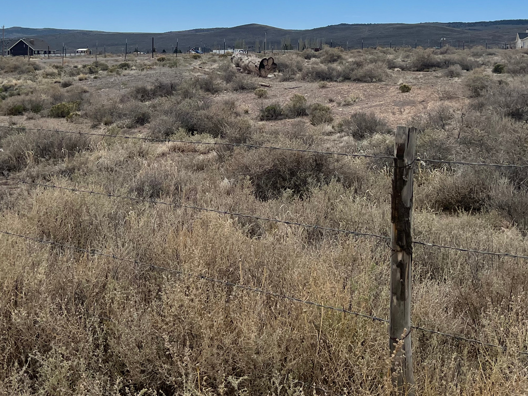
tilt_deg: +0.9
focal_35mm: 52
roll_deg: +0.3
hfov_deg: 36.7
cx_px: 214
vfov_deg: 27.1
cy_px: 45
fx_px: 793
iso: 50
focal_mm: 5.7
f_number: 1.5
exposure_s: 1/8696
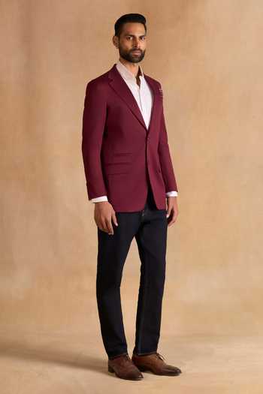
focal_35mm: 70
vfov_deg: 28.8
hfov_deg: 19.5
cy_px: 197
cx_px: 132
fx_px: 767
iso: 125
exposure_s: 1/160
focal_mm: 70
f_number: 5
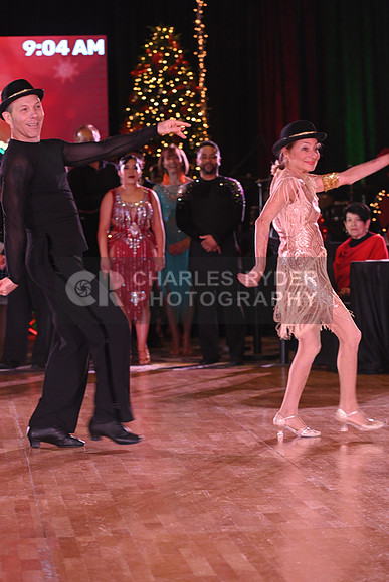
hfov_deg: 10.6
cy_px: 291
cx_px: 194
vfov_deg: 15.8
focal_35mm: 130
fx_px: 2106
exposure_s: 1/200
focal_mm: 130
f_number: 5.6
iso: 2000
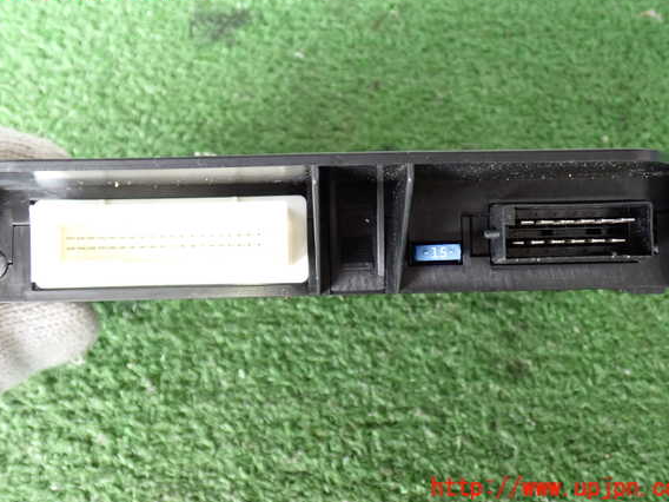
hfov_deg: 49.0
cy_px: 238
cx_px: 344
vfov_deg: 37.7
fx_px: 734
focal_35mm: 38
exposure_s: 1/40
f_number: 2.5
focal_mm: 6.37
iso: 200
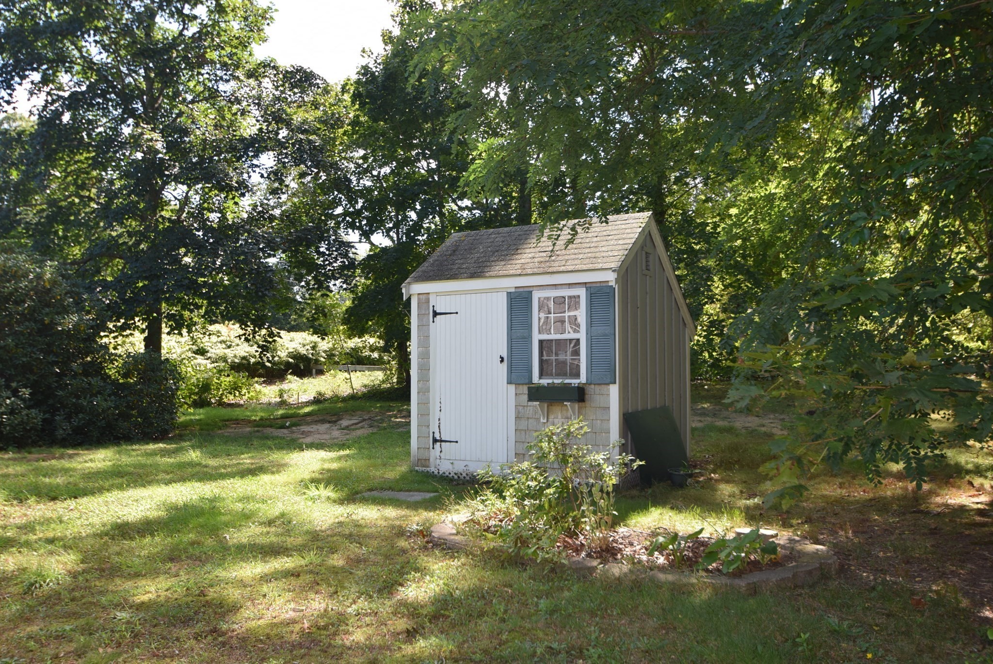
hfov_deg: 64.5
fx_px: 787
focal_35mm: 28
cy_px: 332
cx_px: 496
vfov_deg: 45.7
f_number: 6.3
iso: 100
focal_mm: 19
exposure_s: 1/160
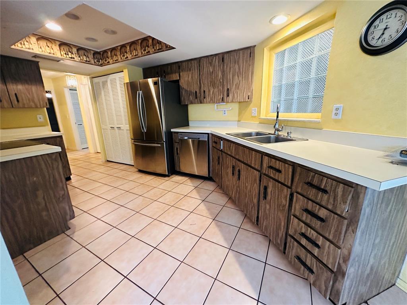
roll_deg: +1.5
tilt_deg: -14.4
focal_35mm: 14
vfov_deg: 85.7
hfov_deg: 102.1
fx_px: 165
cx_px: 204
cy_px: 152
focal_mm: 2.22
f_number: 2.2
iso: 800
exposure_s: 1/60
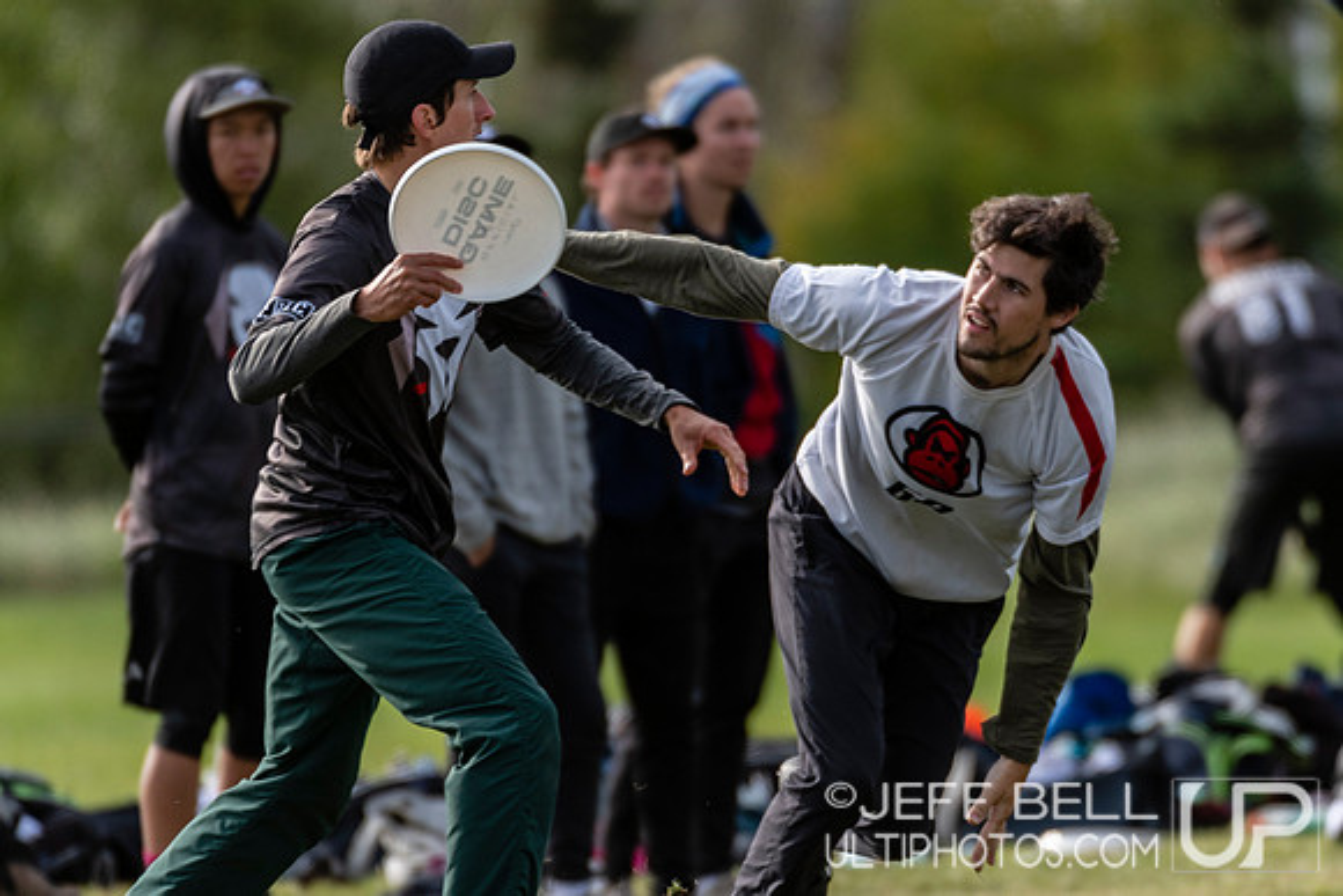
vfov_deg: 1.7
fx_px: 30224
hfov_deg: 2.5
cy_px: 424
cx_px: 764
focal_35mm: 810
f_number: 4
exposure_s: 1/1000
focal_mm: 400
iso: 280
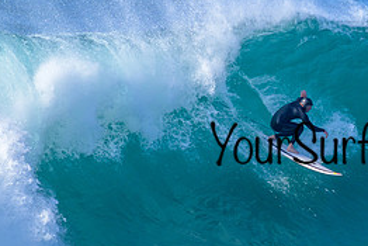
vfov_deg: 1.1
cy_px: 131
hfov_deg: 1.7
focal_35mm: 1241
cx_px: 355
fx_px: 12692
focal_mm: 560
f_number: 8
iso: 1250
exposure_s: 1/2000
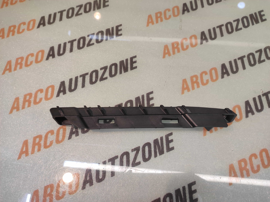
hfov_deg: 91.1
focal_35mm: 17
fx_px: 132
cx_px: 135
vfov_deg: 74.7
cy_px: 101
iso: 106
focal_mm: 4.74
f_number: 1.79
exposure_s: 1/33
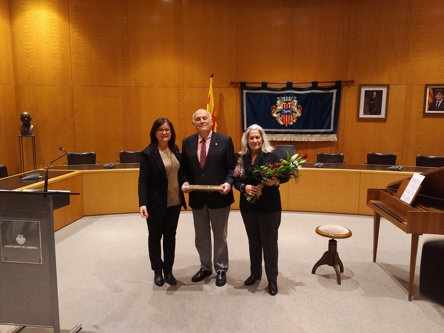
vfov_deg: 51.4
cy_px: 166
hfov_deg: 65.3
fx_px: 346
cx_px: 222
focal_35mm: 27
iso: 440
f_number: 2.2
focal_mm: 4.75
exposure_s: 1/24
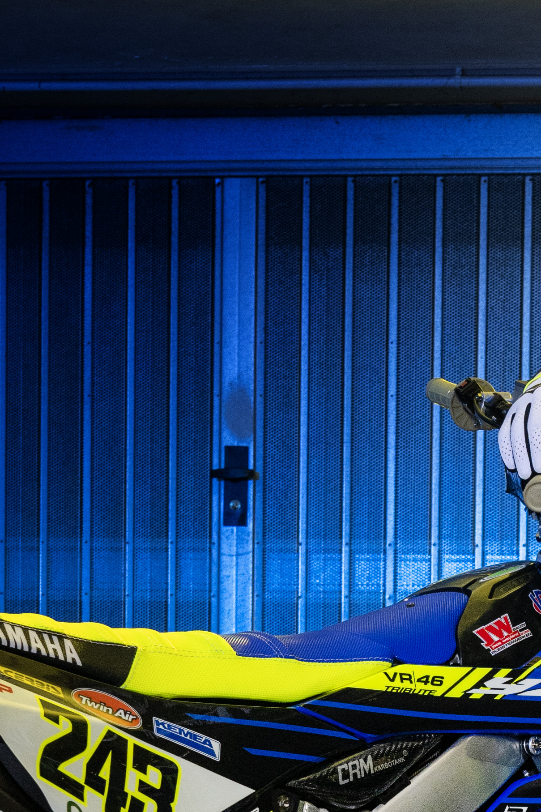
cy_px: 909
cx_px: 696
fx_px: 2412
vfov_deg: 18.3
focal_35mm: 107
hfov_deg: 12.4
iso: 400
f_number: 5
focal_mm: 24
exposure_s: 1/1000
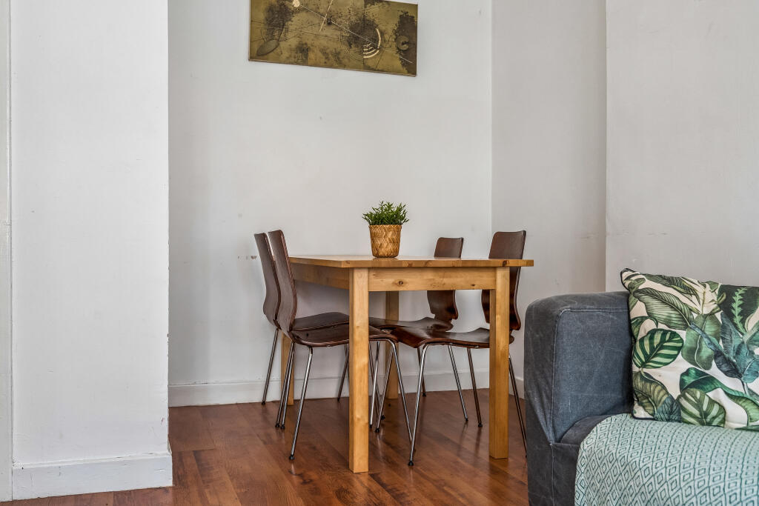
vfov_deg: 36.9
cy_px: 253
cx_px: 380
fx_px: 759
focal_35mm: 36
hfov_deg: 53.1
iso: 320
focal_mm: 24
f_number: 2.8
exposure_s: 1/100
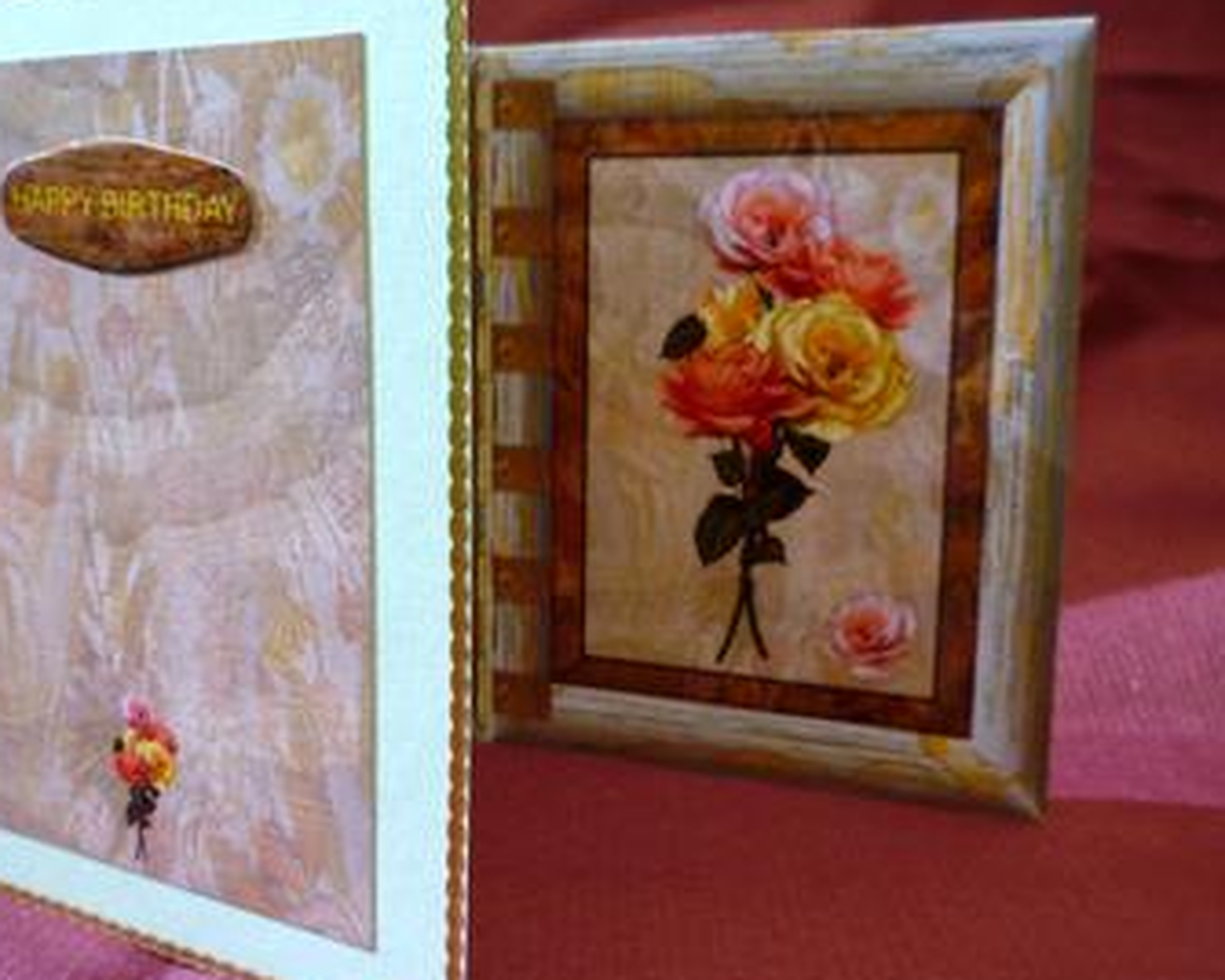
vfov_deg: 39.2
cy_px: 481
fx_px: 1378
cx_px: 541
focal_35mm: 38
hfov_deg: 47.8
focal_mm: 5.2
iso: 80
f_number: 3.3
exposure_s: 1/100
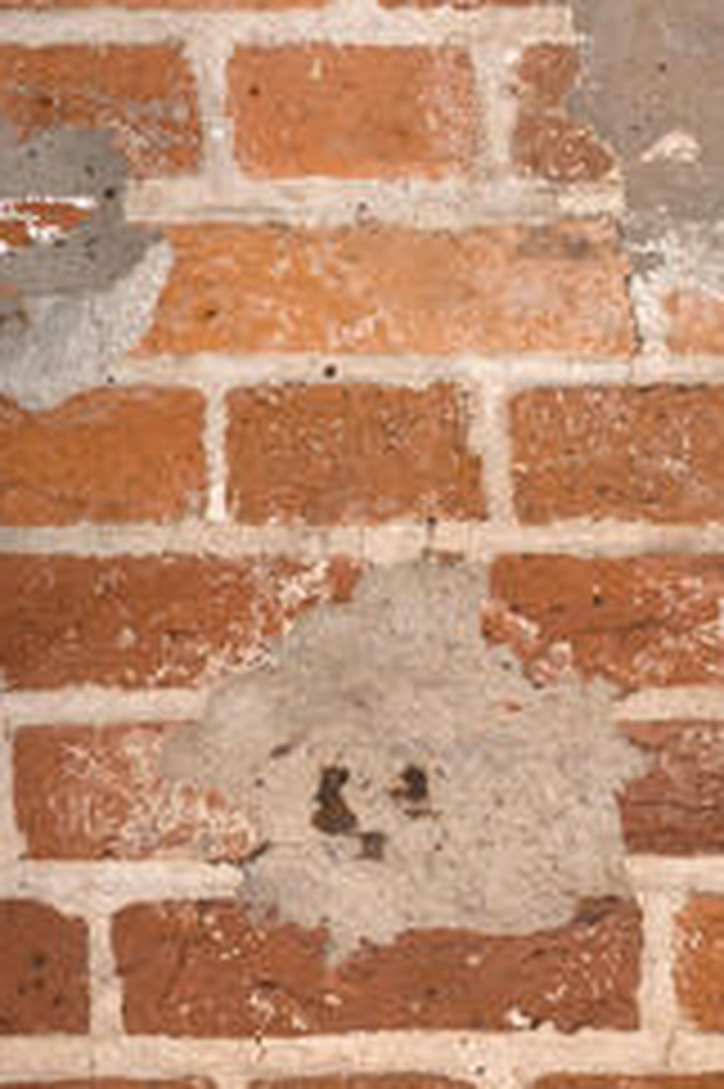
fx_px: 5437
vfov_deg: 11.3
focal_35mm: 180
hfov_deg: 7.3
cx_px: -684
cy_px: 1202
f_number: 8
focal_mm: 29
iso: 100
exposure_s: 1
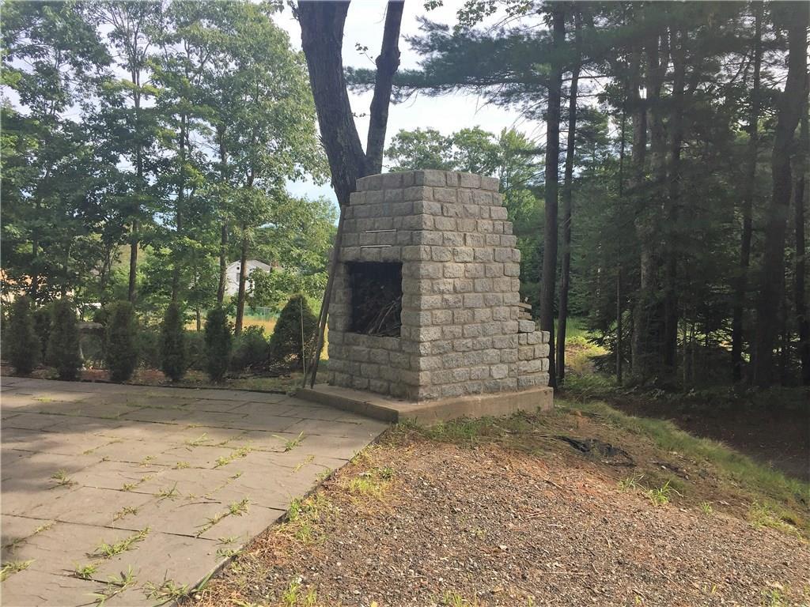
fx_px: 679
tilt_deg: -2.2
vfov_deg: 48.2
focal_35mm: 29
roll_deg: -1.3
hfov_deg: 61.7
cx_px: 405
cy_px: 304
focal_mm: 4.15
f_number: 2.2
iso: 32
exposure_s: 1/775
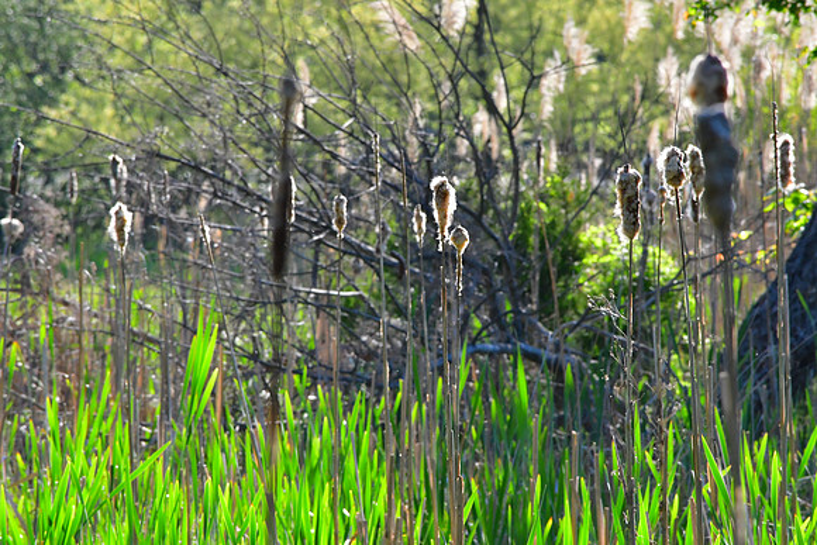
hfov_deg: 4.6
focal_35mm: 450
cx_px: 408
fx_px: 10214
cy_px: 272
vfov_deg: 3.1
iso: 2200
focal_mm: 300
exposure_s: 1/500
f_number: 16
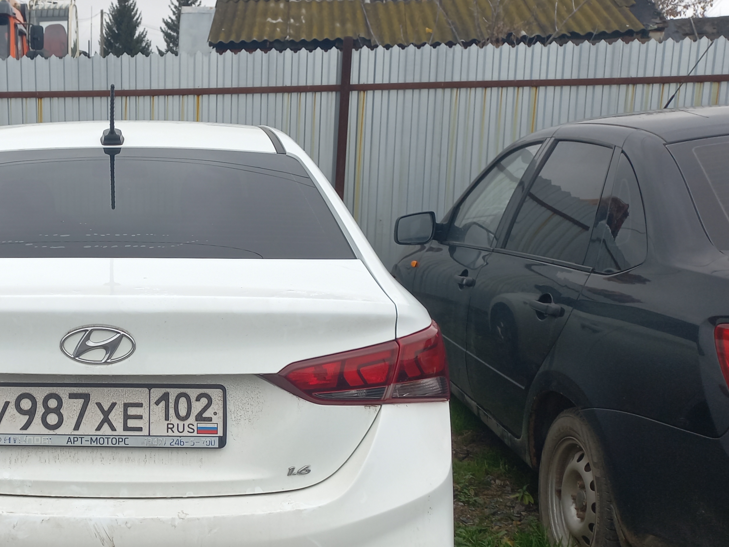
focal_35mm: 47
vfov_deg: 30.8
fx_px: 990
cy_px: 336
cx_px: 82
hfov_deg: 37.9
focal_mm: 4.6
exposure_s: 1/100
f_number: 1.8
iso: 32
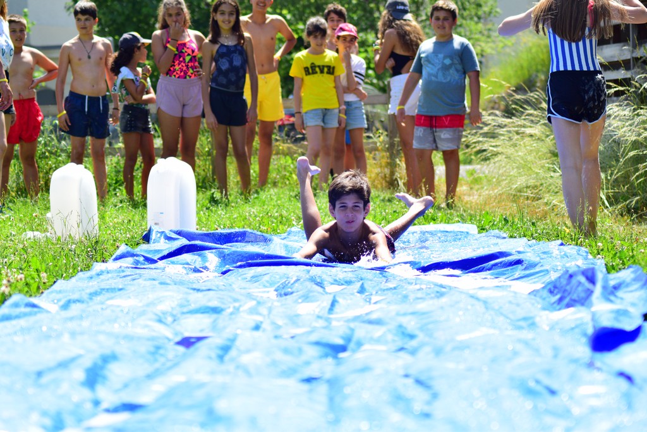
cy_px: 216
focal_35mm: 147
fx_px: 2642
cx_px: 324
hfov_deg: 14.0
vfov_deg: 9.3
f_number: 5.6
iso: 400
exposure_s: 1/1250
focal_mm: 98
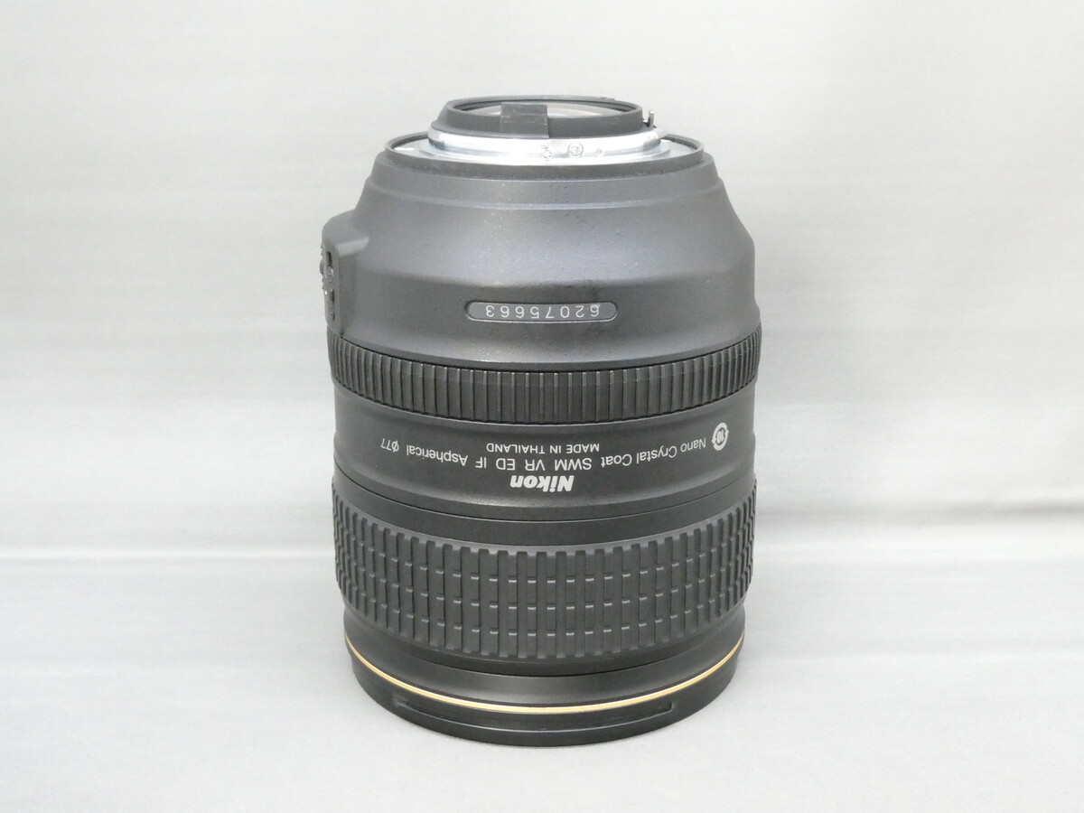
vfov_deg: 30.9
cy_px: 406
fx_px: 1472
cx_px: 542
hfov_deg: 40.4
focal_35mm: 47
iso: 1600
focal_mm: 8.4
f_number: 5.6
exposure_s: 1/25
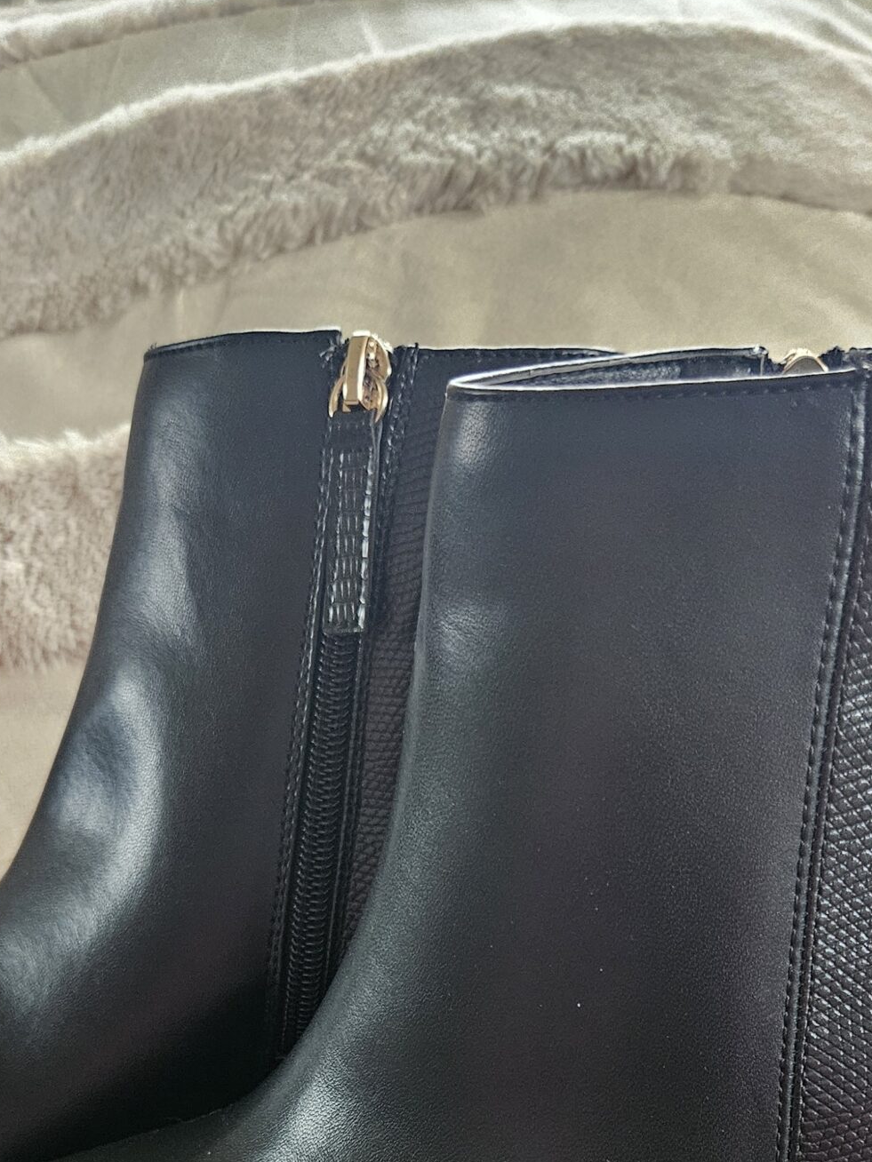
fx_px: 1511
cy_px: 1082
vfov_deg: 38.6
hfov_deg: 32.2
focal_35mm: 45
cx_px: 442
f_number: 1.8
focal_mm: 5.4
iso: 1000
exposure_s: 1/100
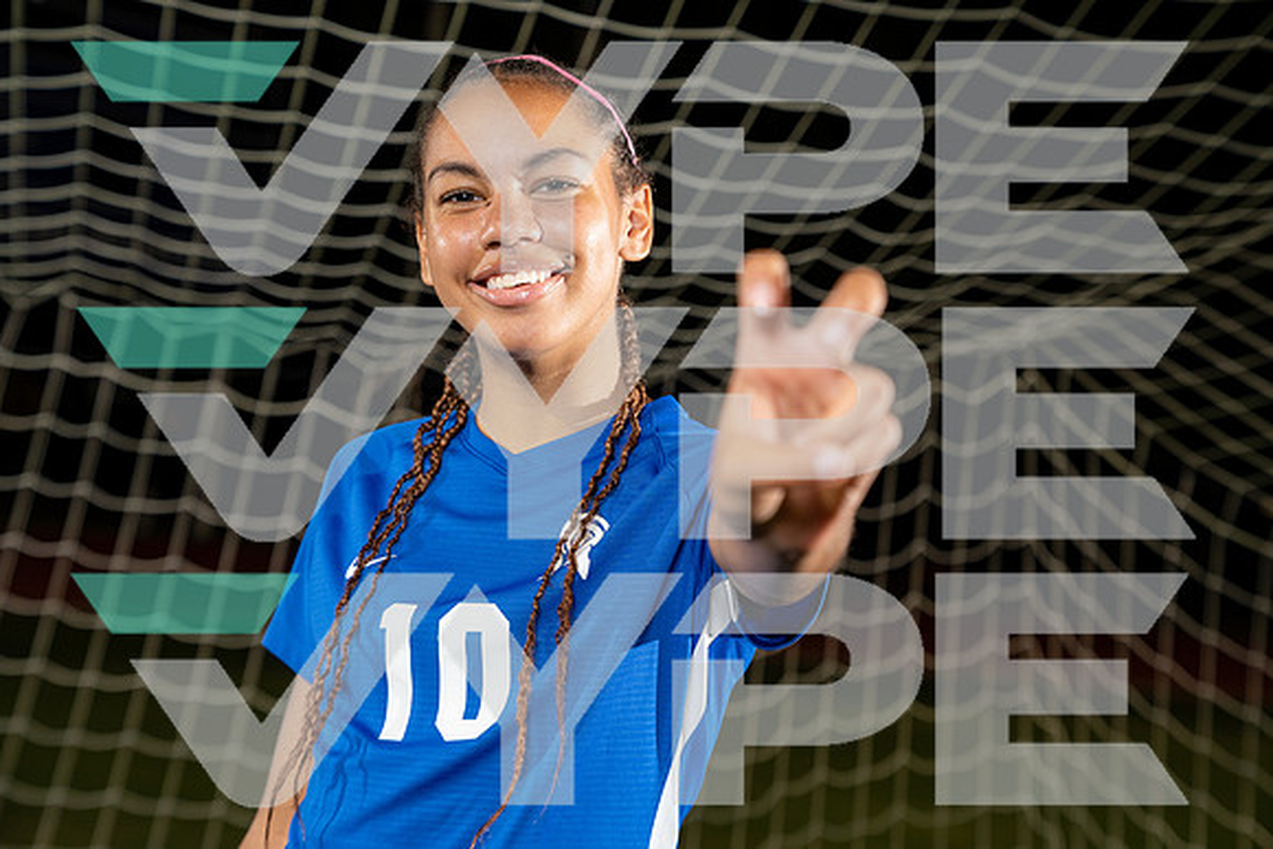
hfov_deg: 30.1
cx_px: 636
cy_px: 424
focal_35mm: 67
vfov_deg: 20.3
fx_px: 2370
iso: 500
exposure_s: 1/125
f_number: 4
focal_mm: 67
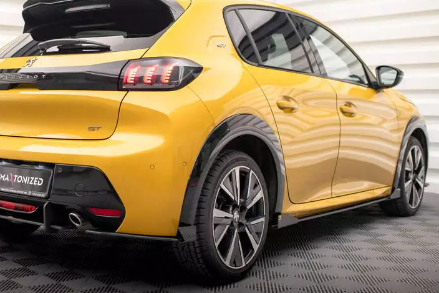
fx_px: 683
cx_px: 106
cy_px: 114
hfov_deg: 34.8
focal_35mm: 56
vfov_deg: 24.1
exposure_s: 1/125
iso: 1000
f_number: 2.5
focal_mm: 35
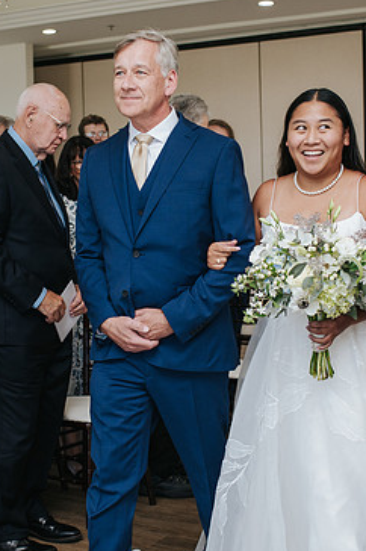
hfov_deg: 20.8
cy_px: 295
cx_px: 143
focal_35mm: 65
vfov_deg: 31.0
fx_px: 993
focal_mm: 35
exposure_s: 1/200
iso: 800
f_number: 3.5
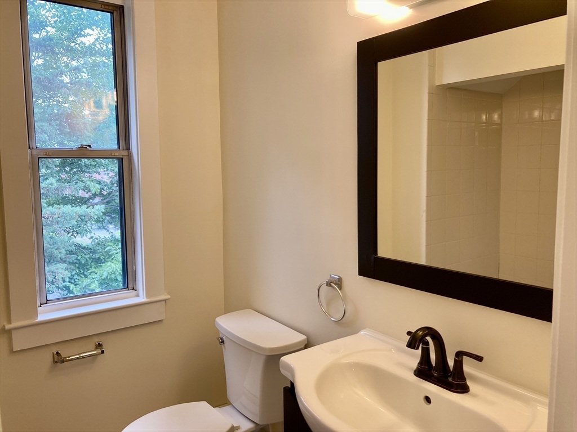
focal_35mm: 28
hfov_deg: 63.4
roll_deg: +0.4
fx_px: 467
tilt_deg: -5.5
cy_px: 216
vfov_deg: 49.7
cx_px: 288
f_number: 1.8
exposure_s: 1/60
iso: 50
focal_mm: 3.99
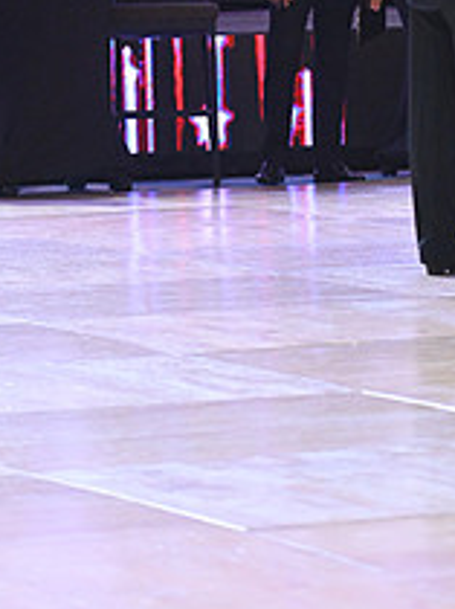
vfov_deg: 7.2
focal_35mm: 271
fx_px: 4759
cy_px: -215
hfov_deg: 5.5
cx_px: 352
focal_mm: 102
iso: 3200
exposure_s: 1/400
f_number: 4
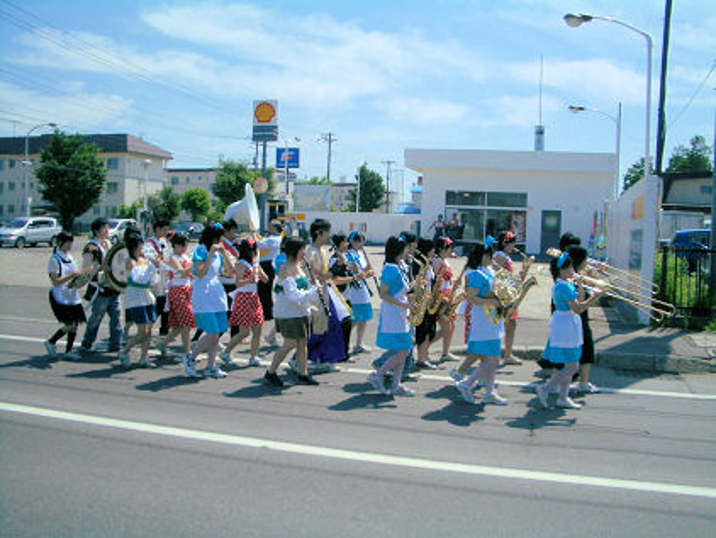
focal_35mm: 35
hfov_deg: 52.6
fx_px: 724
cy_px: 269
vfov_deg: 40.7
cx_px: 358
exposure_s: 1/1250
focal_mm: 5.8
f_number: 4.3
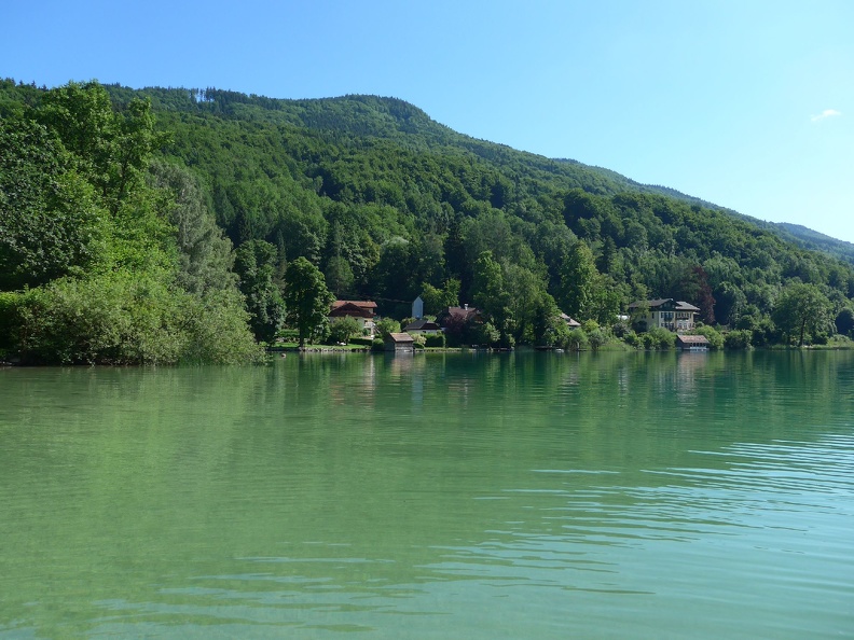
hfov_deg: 61.7
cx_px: 427
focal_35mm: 29
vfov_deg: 48.2
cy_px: 320
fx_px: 715
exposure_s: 1/800
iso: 80
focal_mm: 6
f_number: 2.8
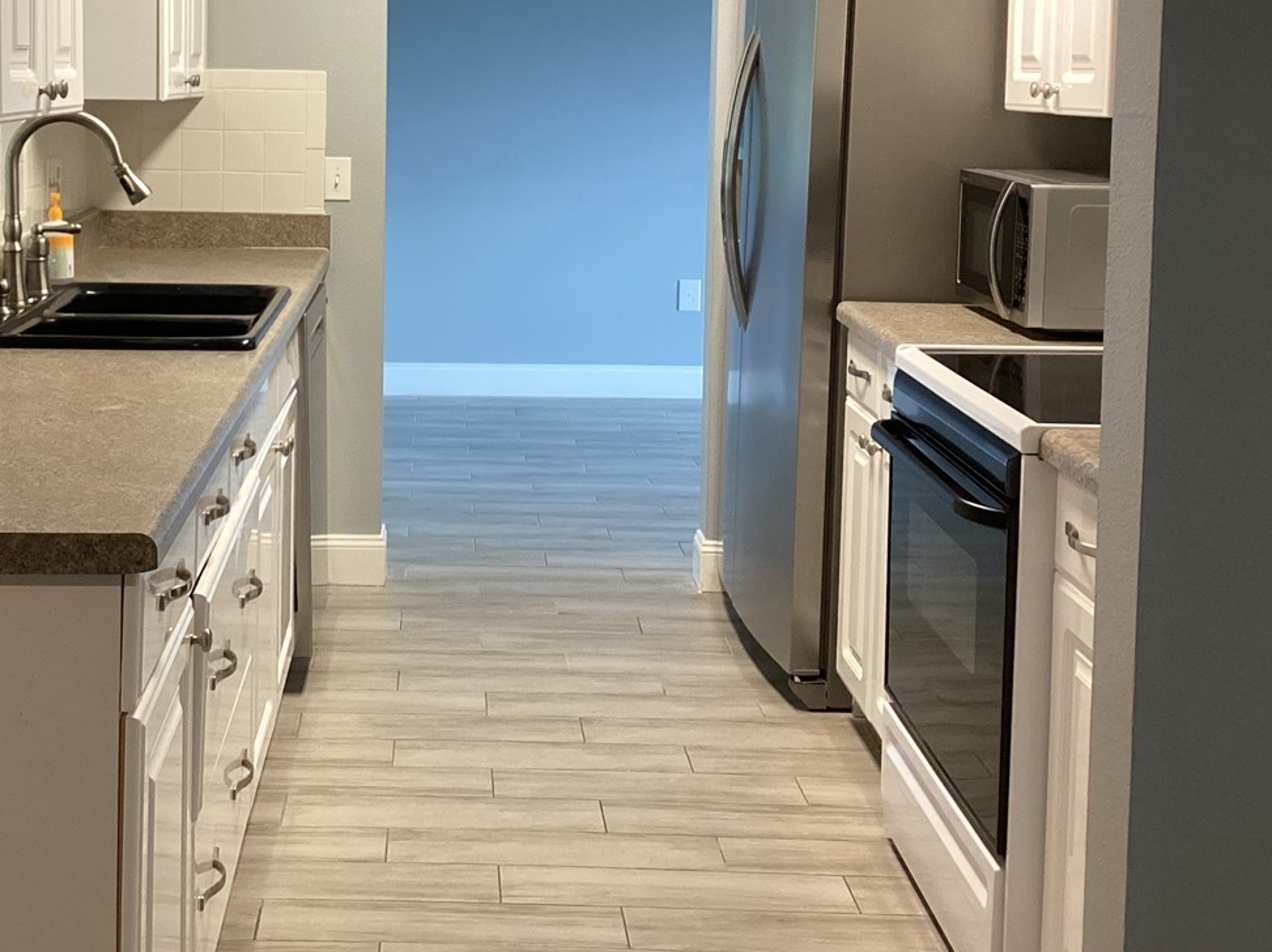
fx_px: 1873
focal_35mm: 51
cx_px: 393
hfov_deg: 37.0
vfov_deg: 28.1
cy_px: 218
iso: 320
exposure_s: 1/60
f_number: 2.4
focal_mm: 3.3
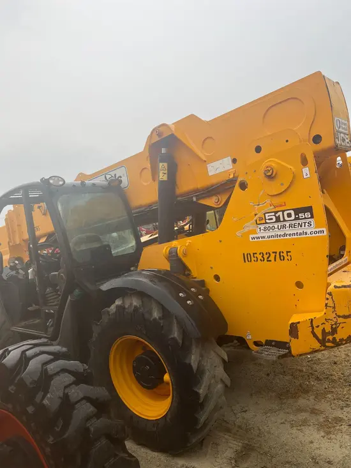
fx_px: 351
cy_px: 234
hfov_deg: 53.1
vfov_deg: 67.3
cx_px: 176
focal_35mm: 26
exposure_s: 1/463
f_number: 1.6
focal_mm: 5.1
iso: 50
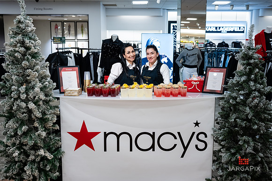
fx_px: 273
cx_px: 137
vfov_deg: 36.8
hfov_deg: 53.0
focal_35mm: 36
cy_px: 85
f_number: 3.2
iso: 1000
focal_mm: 33
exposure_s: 1/160
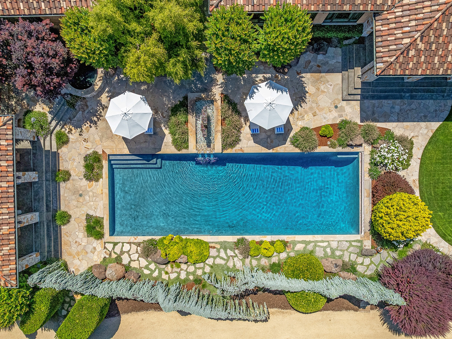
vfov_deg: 56.8
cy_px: 170
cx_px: 226
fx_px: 313
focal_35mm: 24
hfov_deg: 71.6
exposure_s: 1/6400
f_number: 2.8
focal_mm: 12.29
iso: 400
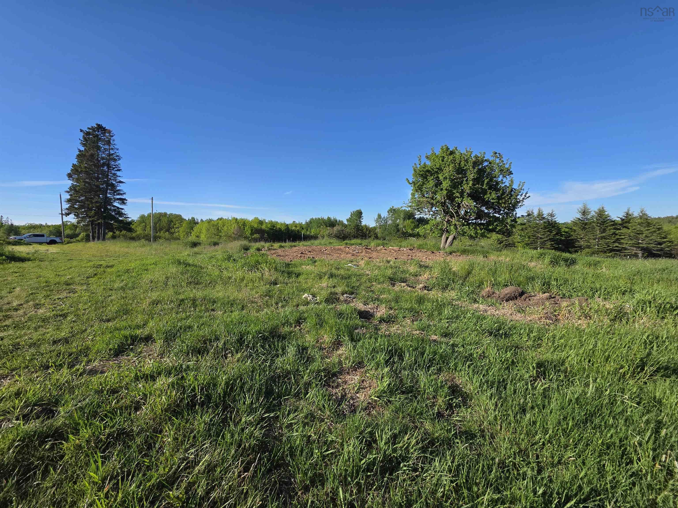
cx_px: 339
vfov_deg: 89.9
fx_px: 255
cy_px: 254
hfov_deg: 106.2
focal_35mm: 13
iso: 40
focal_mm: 2.2
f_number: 1.9
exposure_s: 1/2175
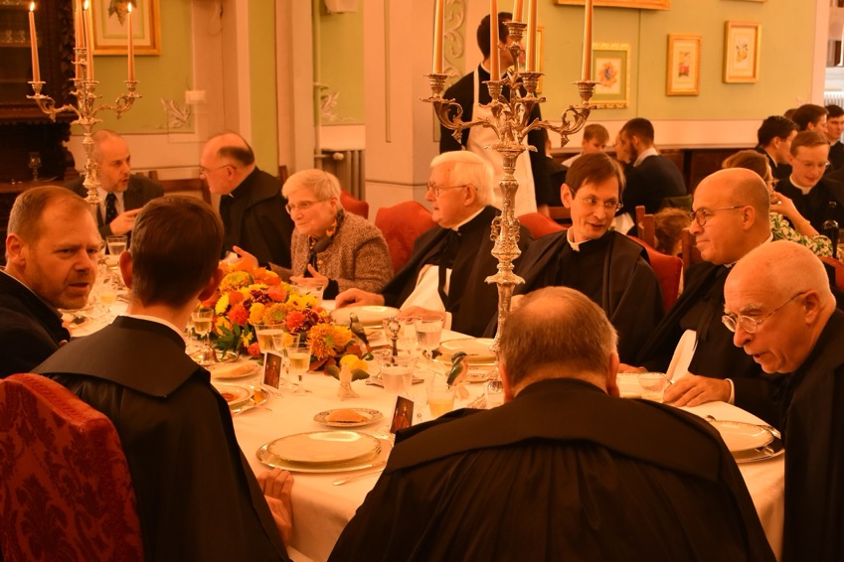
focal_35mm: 53
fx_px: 1242
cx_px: 488
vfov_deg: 25.5
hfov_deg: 37.4
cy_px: 303
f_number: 4
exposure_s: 1/30
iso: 1000
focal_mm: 30
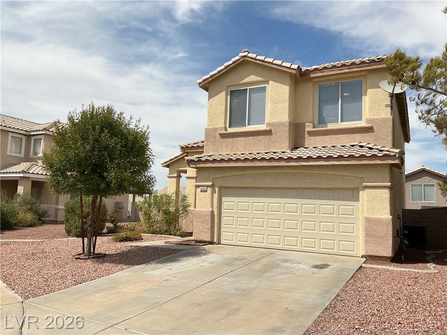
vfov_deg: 48.2
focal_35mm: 29
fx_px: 374
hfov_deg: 61.7
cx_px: 224
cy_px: 168
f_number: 1.8
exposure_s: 1/2667
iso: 25
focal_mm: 3
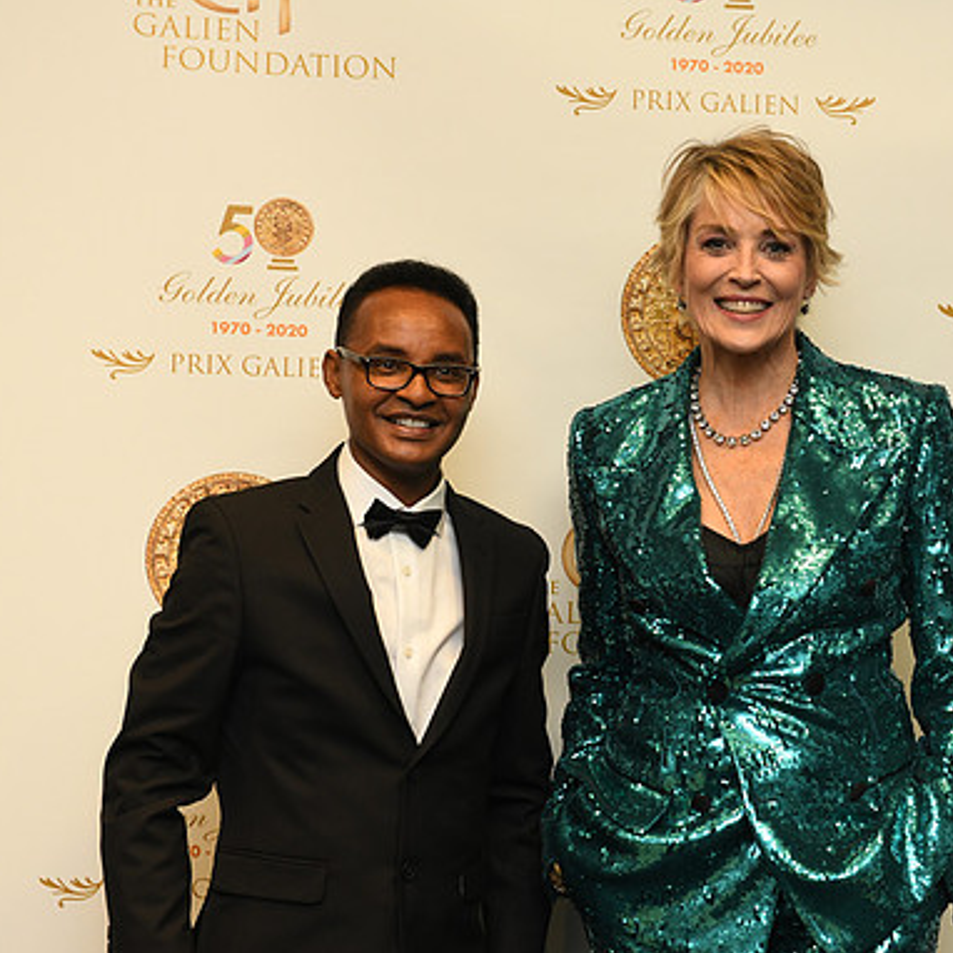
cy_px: 480
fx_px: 2492
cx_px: 686
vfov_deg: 21.7
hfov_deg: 21.5
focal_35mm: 80
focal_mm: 62
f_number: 5.6
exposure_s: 1/125
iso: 2000
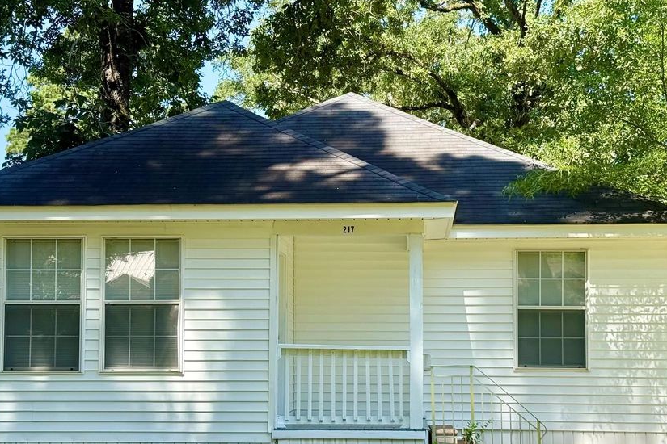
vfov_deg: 21.8
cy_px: 290
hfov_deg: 32.4
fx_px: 1149
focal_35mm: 62
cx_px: 327
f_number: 1.78
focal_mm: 6.76
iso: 100
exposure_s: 1/1456
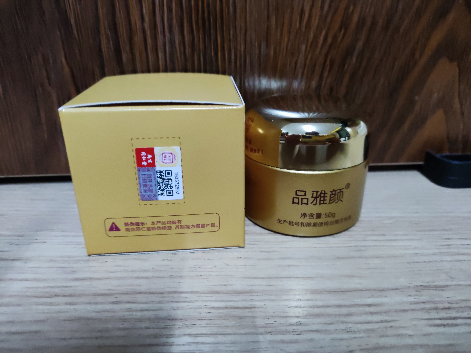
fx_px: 354
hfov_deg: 67.3
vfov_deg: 53.1
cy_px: 176
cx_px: 236
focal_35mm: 26
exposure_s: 1/25
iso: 1460
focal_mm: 4.74
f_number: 1.79
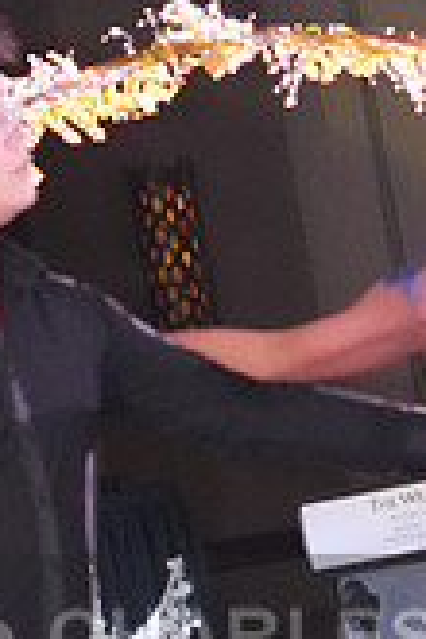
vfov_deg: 6.1
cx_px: 289
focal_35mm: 338
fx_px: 5999
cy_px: 685
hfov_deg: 4.1
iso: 8000
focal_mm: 64
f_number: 6.3
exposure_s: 1/320
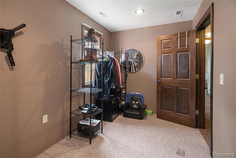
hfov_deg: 61.9
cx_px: 118
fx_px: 197
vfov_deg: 43.6
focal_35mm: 30
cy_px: 79
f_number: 9
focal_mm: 30
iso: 320
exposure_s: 1.3
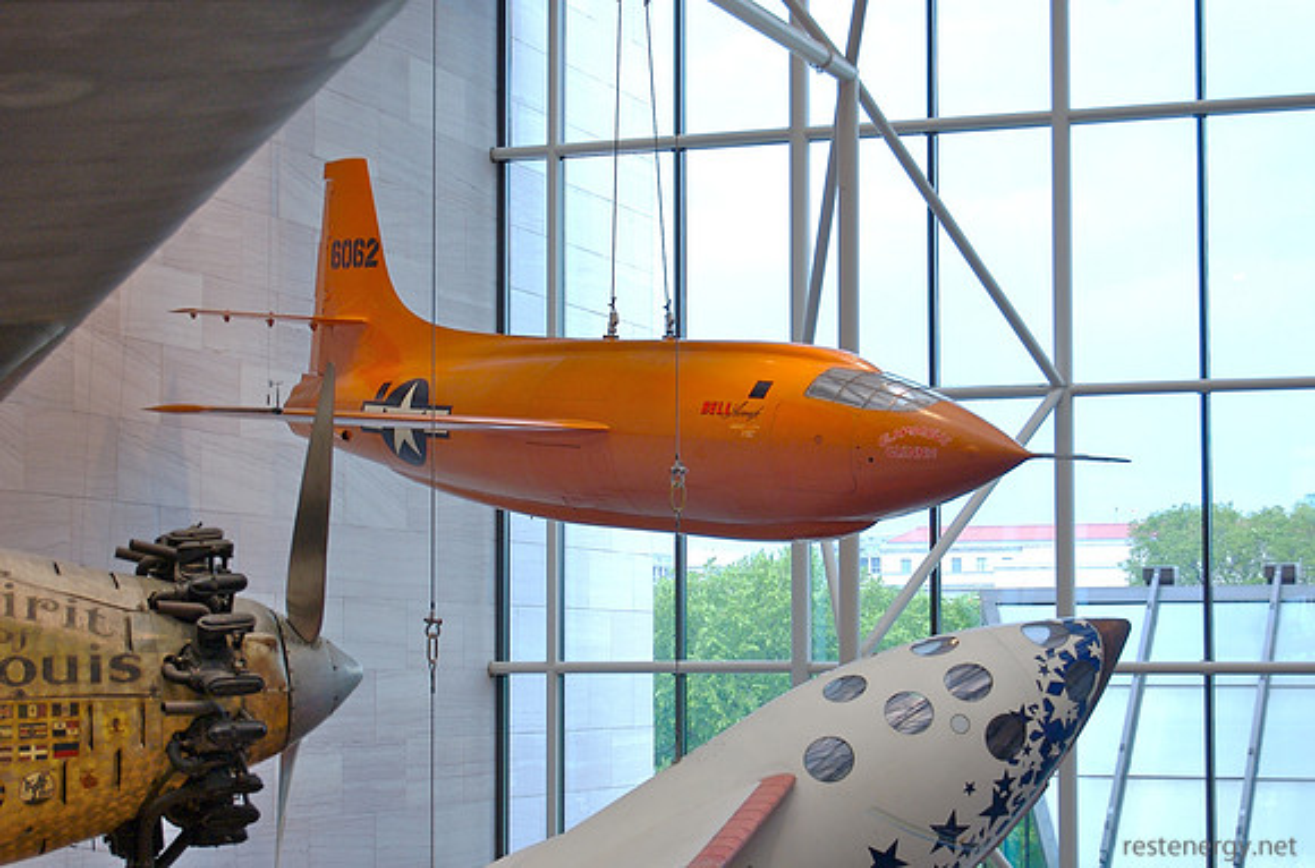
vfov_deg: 16.4
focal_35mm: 82
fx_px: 3005
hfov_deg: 24.7
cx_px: 658
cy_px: 434
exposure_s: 1/50
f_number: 5.6
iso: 200
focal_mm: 55
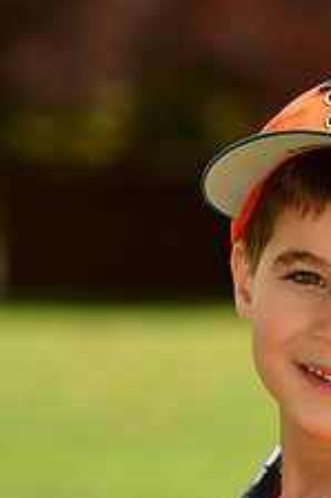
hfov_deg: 2.4
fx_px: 8052
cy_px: 571
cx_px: 323
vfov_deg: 3.5
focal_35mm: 583
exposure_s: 1/1000
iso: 200
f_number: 5
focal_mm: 150
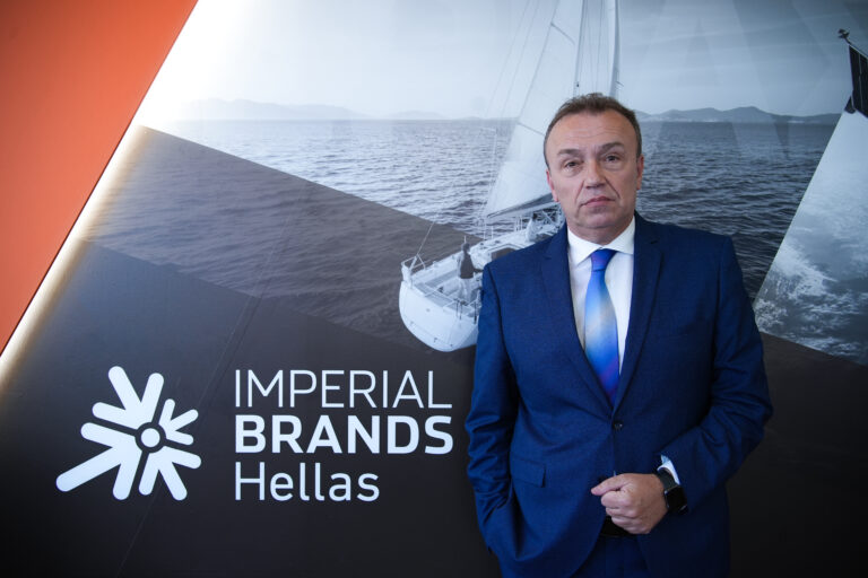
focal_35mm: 35
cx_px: 434
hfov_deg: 54.4
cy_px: 289
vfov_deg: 37.9
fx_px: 844
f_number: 5
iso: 800
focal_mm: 35
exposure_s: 1/250
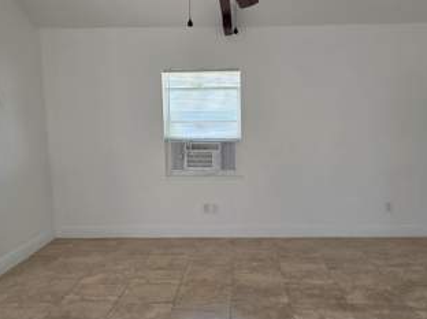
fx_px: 246
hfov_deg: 81.5
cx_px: 237
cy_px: 147
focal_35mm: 20
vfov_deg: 65.7
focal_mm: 2.2
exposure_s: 1/120
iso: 80
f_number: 2.2
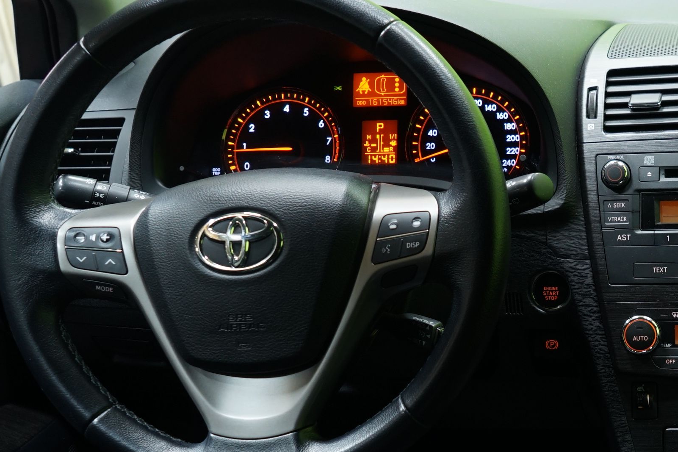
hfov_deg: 30.5
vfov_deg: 22.9
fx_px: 1111
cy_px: 312
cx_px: 736
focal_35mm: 59
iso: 640
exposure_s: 1/20
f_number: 4.5
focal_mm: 24
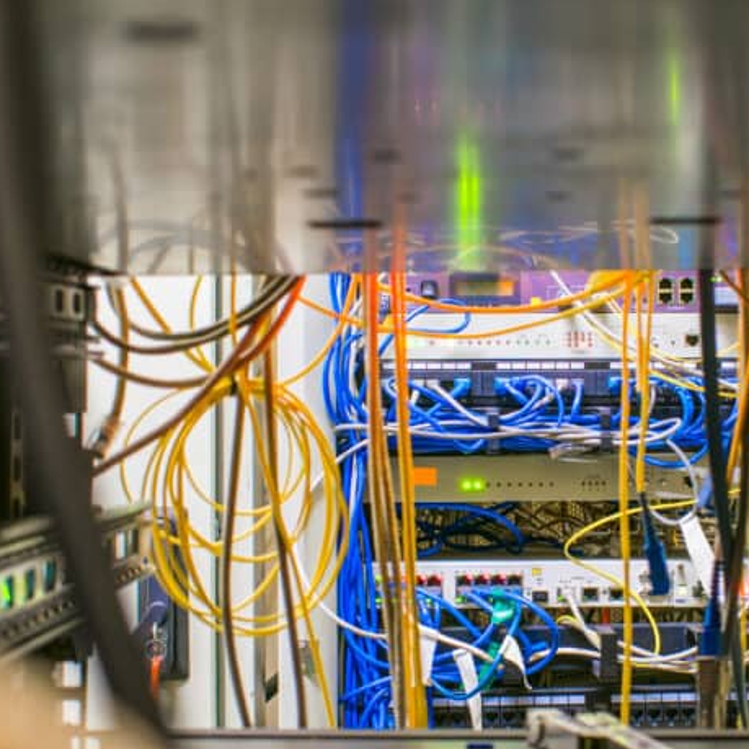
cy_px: 396
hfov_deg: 23.2
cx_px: 532
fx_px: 1812
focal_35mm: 74
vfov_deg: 23.4
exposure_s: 5
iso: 100
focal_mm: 26
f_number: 6.3
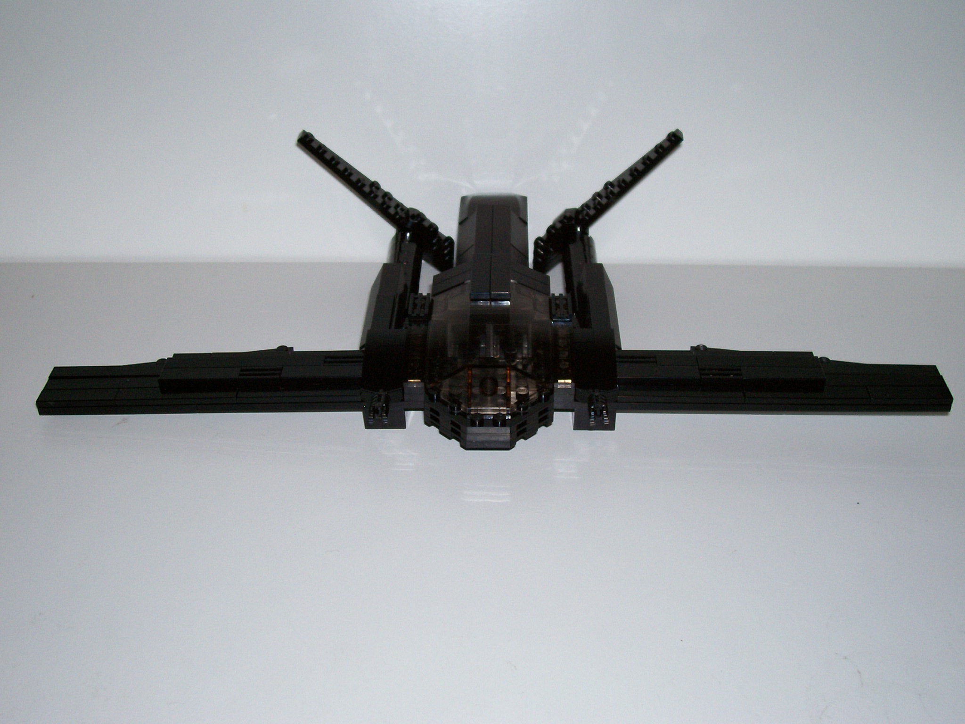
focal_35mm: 42
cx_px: 482
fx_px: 1171
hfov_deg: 44.8
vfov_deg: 34.3
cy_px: 362
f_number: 2.9
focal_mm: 7
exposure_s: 1/68.5
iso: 80
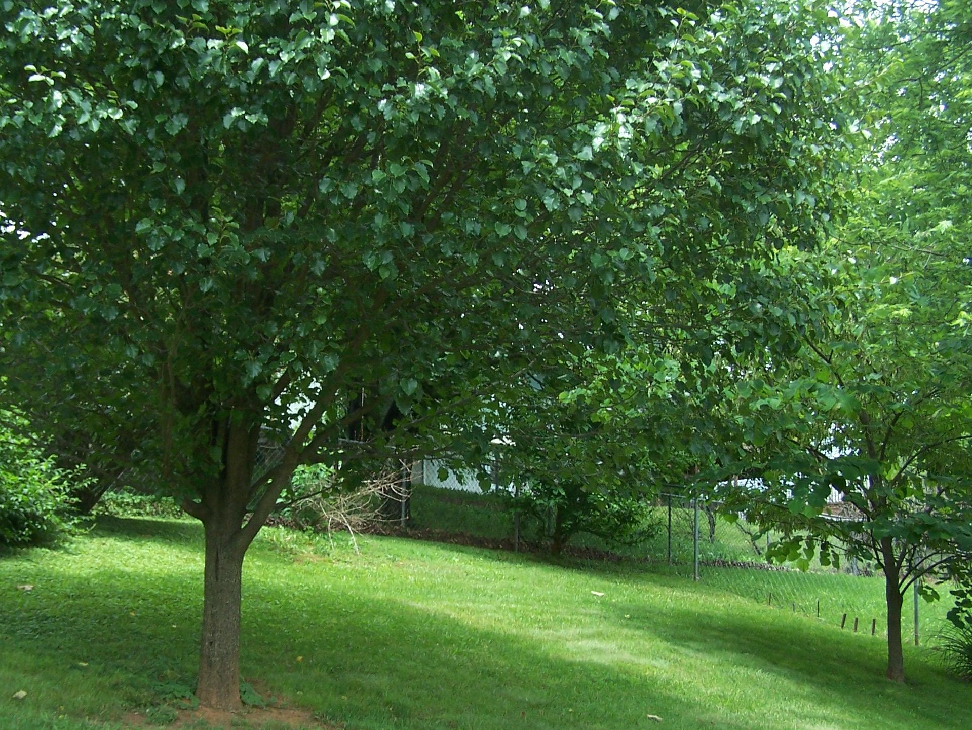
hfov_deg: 37.4
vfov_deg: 28.5
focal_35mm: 51
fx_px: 1432
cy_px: 445
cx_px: 393
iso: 80
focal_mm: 6.3
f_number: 2.8
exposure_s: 1/250
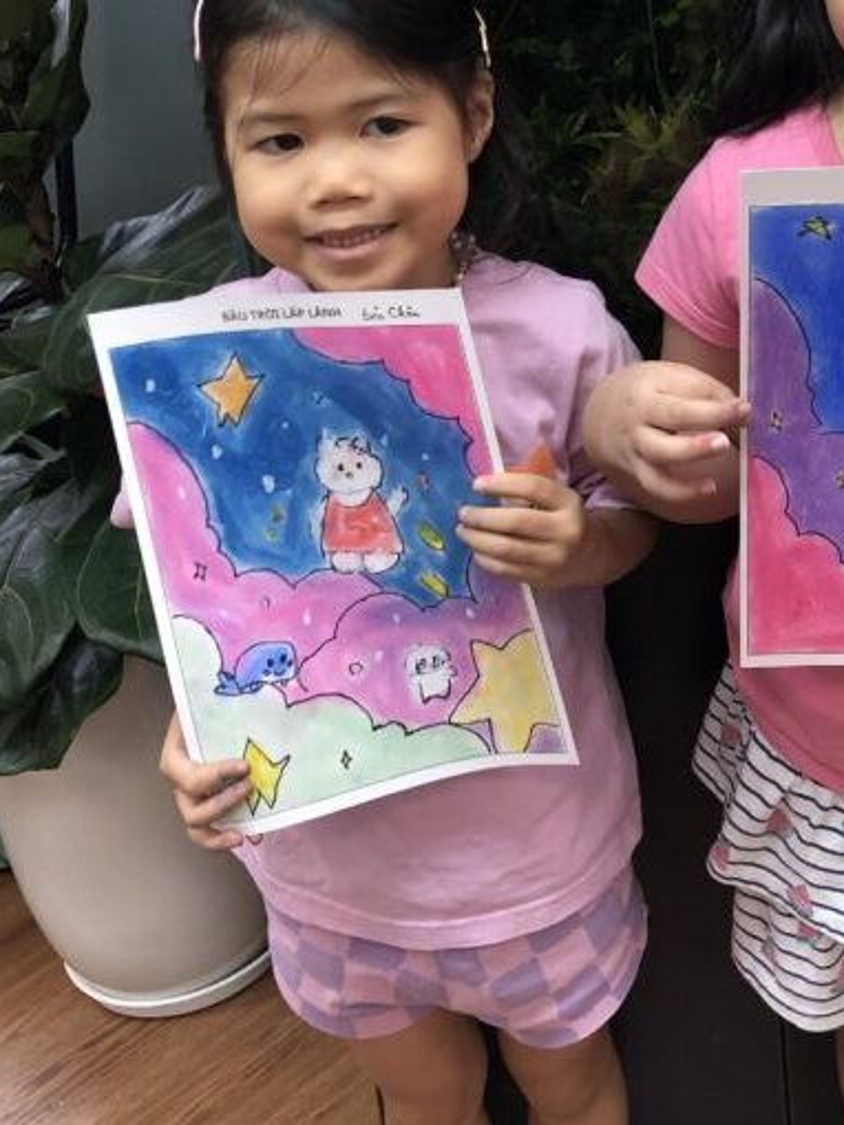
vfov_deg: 33.6
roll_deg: +4.8
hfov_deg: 25.8
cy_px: 186
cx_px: 738
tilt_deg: -19.2
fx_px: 1787
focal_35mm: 55
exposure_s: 1/120
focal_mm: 3.99
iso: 100
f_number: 1.8
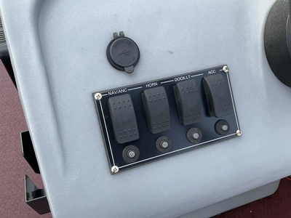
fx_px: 244
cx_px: 146
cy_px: 109
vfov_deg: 48.2
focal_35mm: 29
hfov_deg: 61.7
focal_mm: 3
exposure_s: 1/344
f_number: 1.8
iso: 25
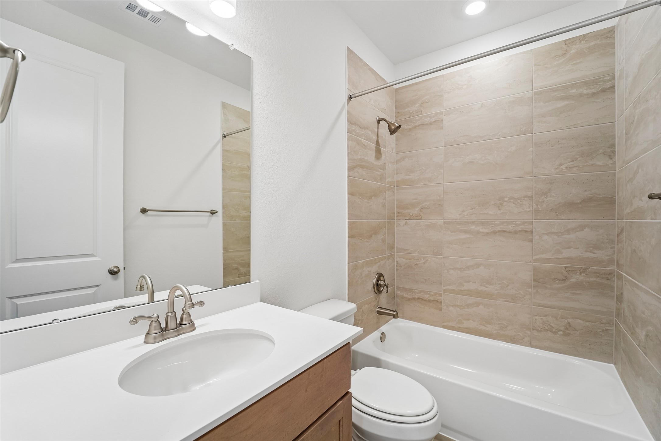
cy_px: 220
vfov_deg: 81.2
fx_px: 257
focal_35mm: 14
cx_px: 330
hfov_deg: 104.3
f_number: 8
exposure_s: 1/40
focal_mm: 14
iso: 500
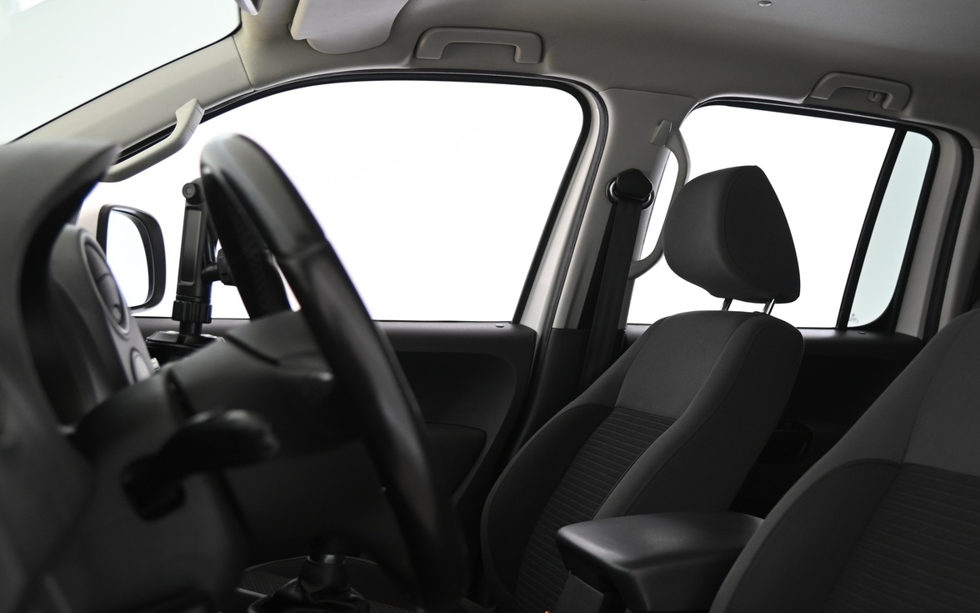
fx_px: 1202
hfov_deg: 43.9
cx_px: 637
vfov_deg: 28.6
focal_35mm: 45
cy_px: 337
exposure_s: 1/15
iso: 1000
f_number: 4
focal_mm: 32
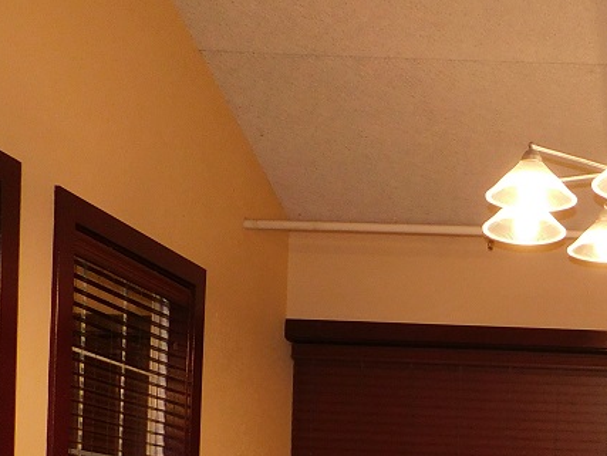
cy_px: 582
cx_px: 697
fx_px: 1088
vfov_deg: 21.5
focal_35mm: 62
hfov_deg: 27.9
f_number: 3
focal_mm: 4
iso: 200
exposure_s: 1/30
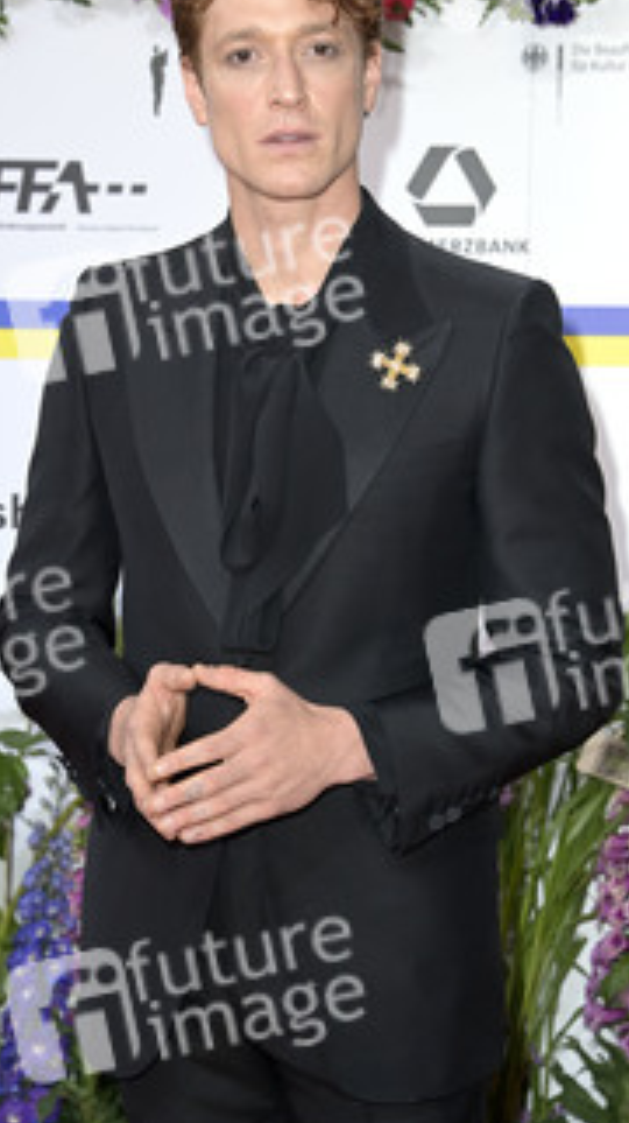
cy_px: 476
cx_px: 287
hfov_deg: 10.9
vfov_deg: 19.3
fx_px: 3299
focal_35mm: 111
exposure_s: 1/250
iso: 640
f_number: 6.3
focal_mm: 85
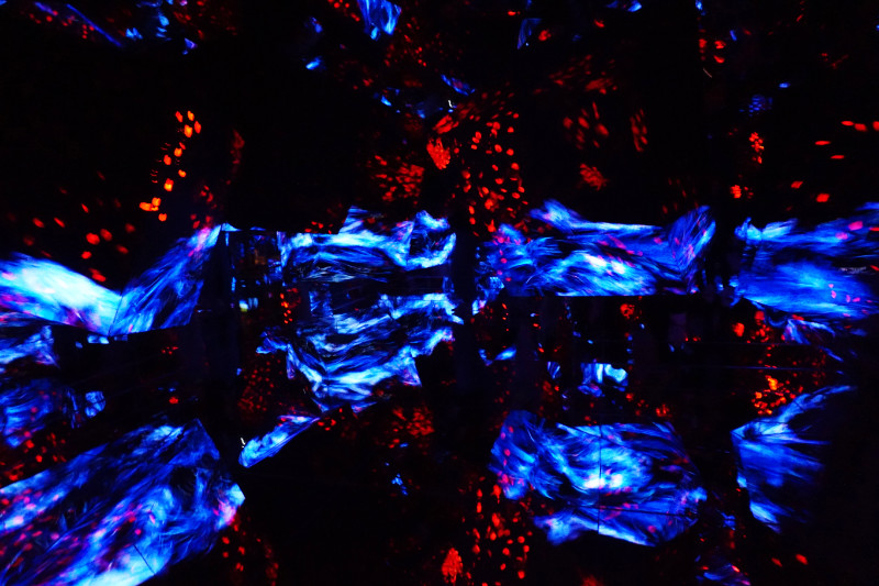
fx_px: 586
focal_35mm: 24
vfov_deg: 53.1
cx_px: 440
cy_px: 293
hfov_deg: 73.8
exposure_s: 1/2
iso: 3200
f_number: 3.5
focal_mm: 16
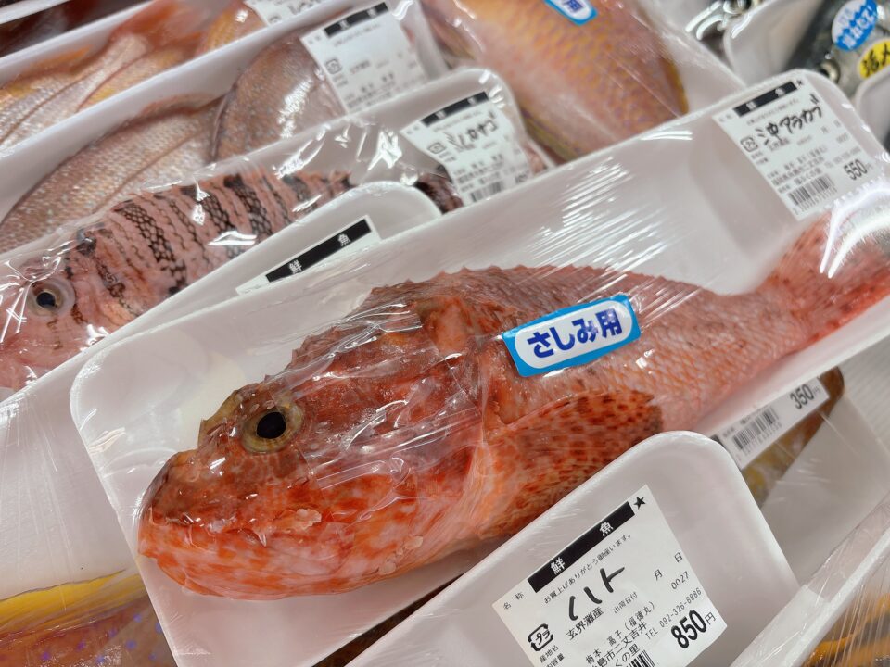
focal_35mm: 26
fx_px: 668
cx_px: 445
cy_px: 334
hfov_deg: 67.3
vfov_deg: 53.1
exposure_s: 1/120
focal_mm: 5.96
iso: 100
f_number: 1.6
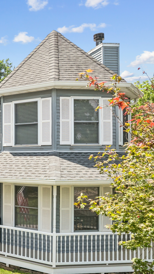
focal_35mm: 43
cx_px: -59
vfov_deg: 47.3
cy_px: 152
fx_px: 312
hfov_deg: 23.6
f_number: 2.8
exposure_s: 1/2500
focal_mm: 12.3
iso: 180
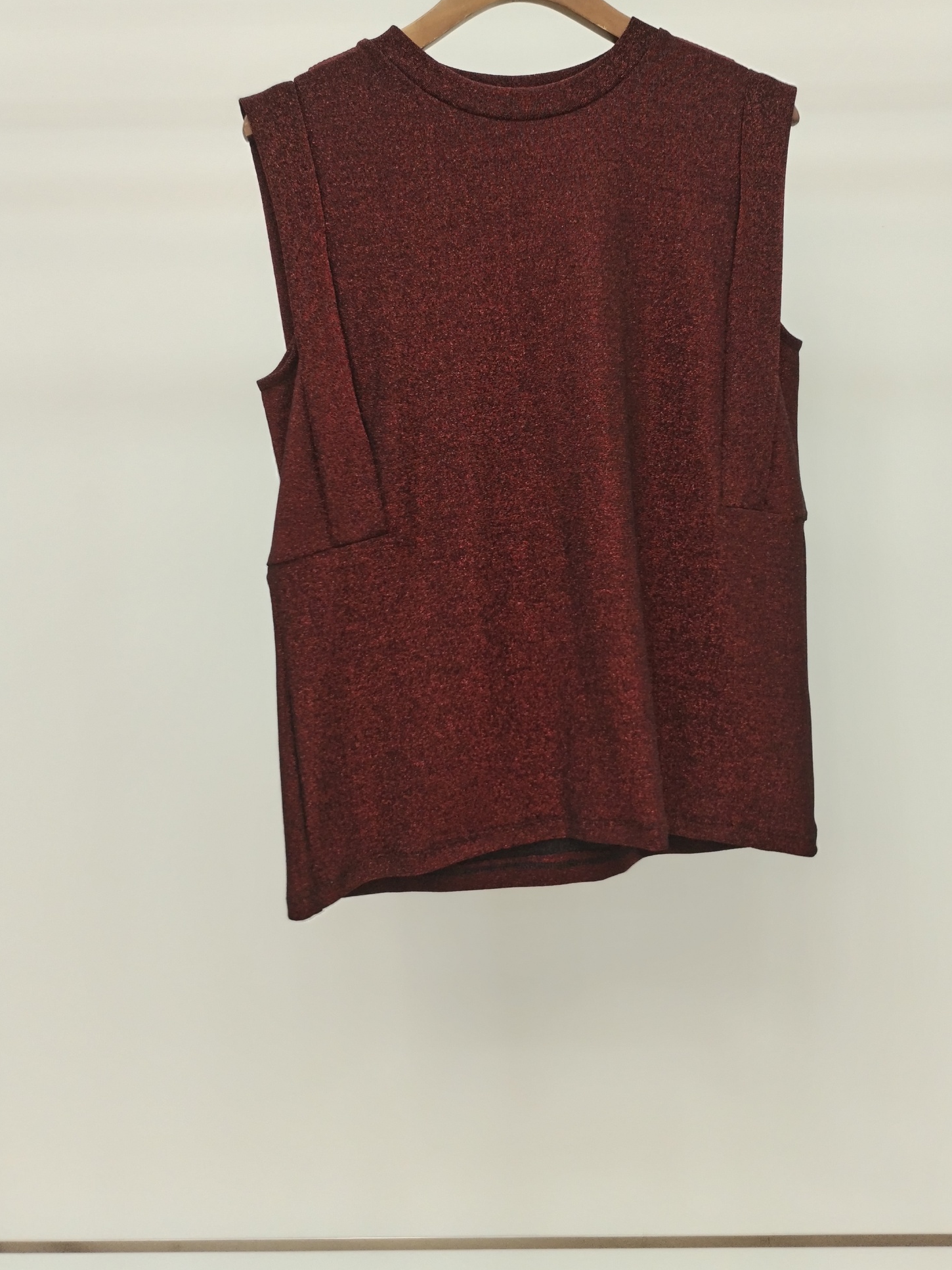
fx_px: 1320
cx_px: 525
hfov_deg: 39.6
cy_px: 497
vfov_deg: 51.0
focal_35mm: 36
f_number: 1.8
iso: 182
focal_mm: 4.75
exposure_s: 1/50
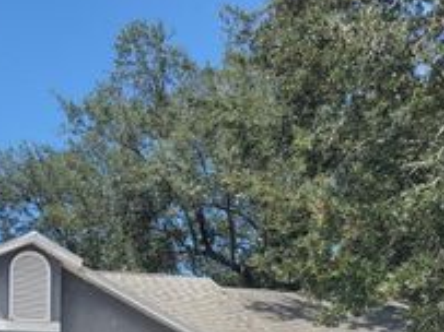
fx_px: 820
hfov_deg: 30.1
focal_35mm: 64
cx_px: 164
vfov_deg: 21.6
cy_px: 375
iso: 40
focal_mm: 5.4
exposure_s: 1/1946
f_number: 1.8
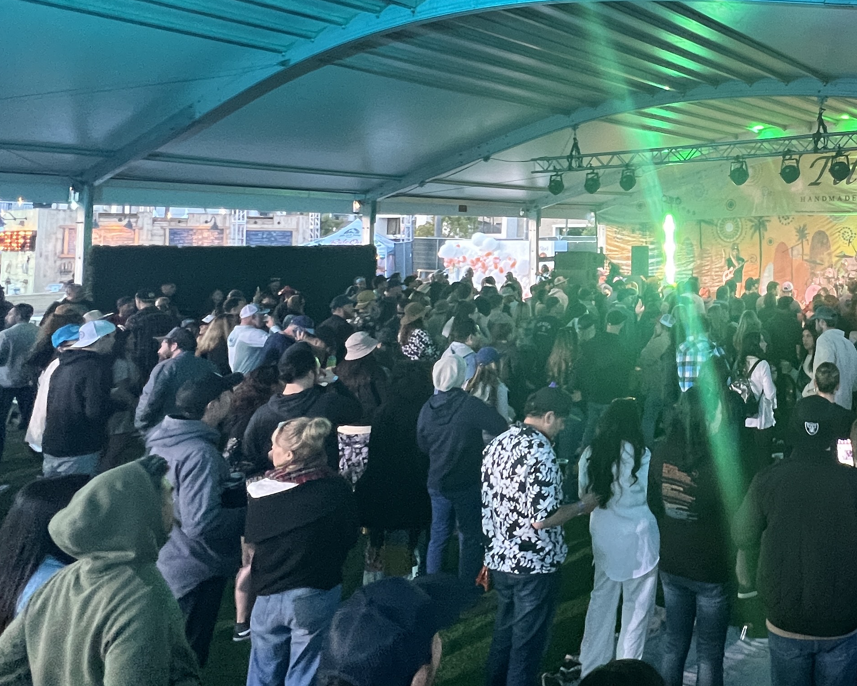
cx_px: 748
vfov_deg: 51.3
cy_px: 187
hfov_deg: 56.6
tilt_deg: +4.3
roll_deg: -0.4
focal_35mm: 27
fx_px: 685
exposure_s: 1/60
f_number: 1.8
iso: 400
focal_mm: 1.57
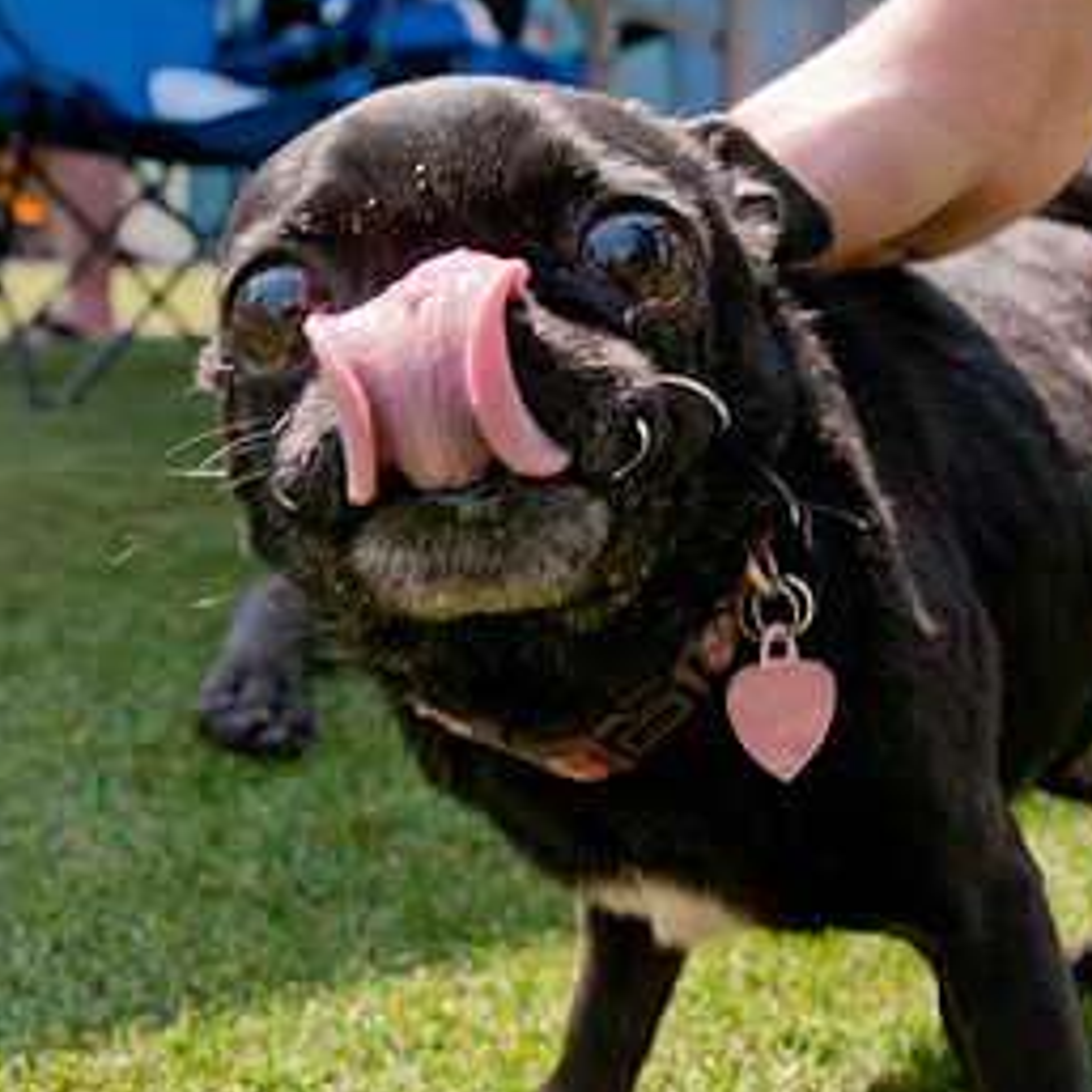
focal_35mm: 49
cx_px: 563
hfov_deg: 34.7
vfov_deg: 34.7
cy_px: 510
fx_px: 1749
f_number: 5.6
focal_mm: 22
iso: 200
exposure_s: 1/250
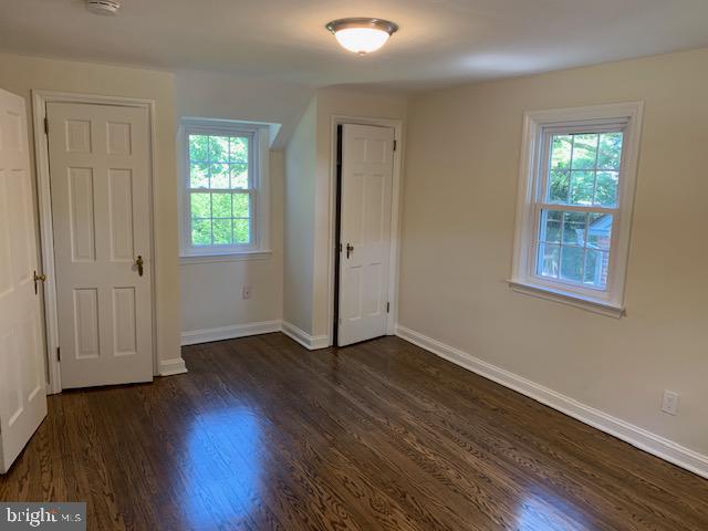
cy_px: 266
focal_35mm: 26
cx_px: 354
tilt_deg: -11.3
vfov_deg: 53.1
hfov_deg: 67.3
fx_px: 532
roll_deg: -1.7
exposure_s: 1/60
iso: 100
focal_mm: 4.25
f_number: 1.8
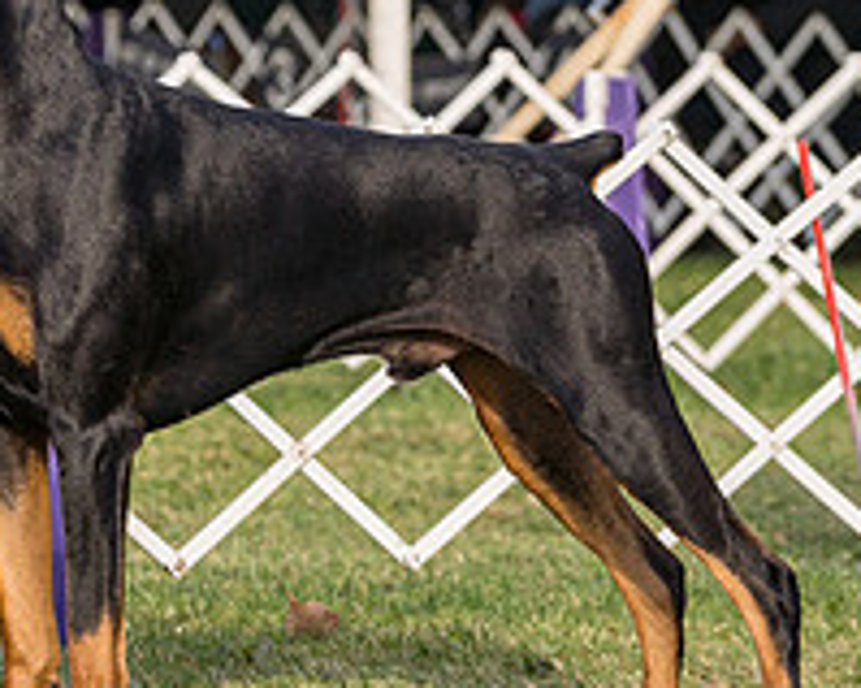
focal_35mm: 493
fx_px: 12557
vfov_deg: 3.1
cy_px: 35
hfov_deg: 3.9
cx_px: -2
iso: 500
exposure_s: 1/800
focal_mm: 155
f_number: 5.6
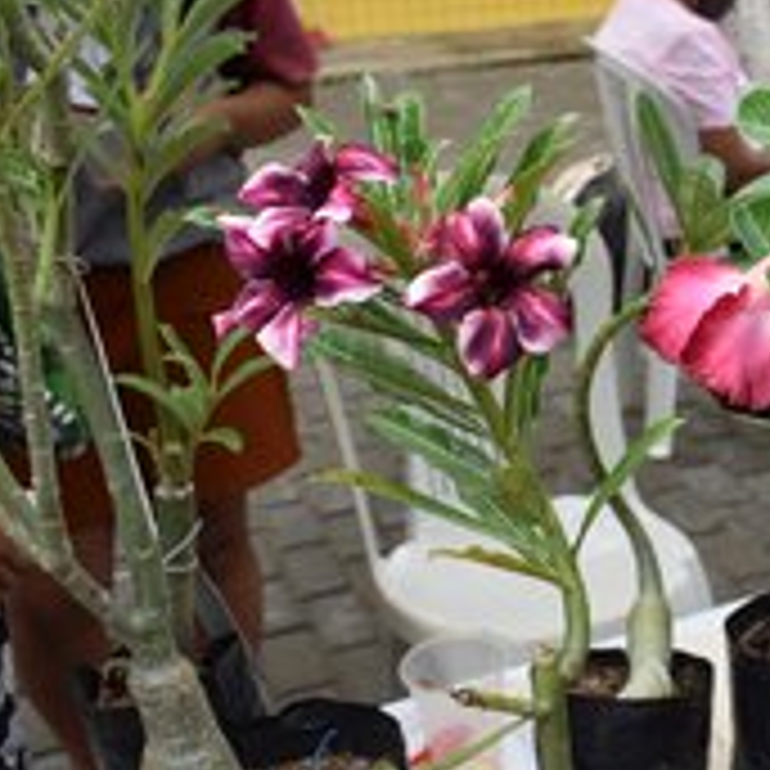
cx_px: 779
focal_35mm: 61
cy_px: 401
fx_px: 1534
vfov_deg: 28.2
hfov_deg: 26.6
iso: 400
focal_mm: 21
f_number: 8
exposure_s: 1/250
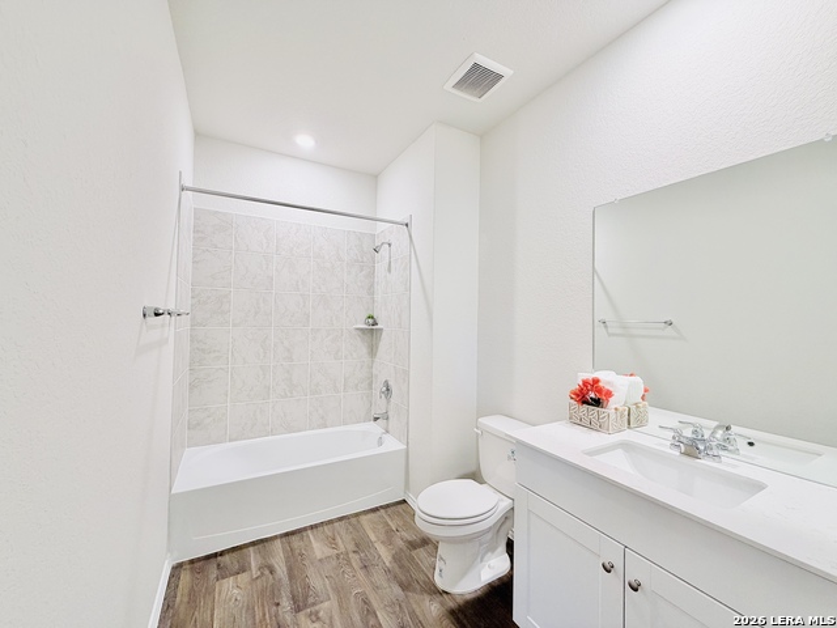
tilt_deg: +0.4
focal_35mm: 14
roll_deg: -0.7
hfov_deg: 102.1
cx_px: 418
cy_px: 314
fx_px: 339
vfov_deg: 85.7
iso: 160
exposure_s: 1/60
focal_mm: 2.22
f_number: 2.2
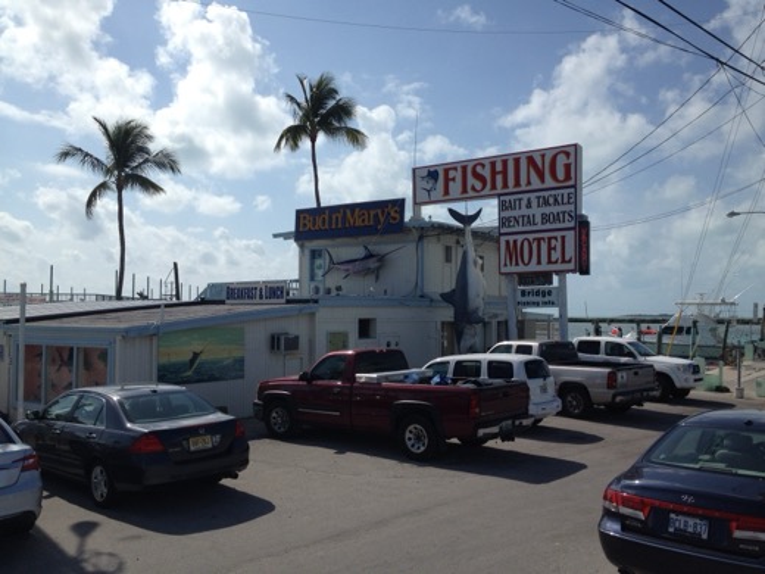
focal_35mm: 35
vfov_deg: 40.7
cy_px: 287
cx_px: 382
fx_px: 773
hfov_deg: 52.6
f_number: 2.4
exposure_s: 1/3953
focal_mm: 4.28
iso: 64
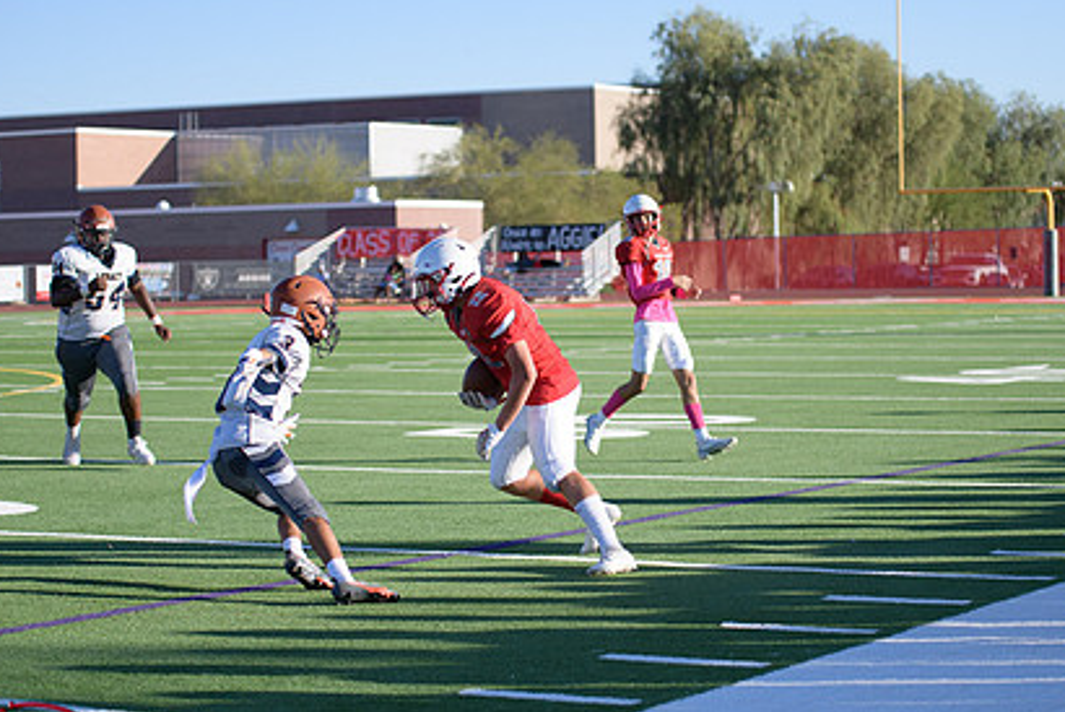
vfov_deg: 13.8
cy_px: 373
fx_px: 2931
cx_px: 610
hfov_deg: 20.6
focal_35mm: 99
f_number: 2.8
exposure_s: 1/5000
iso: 450
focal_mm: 70
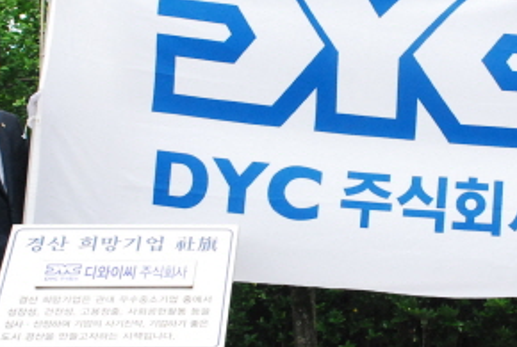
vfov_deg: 14.6
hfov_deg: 21.5
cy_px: 186
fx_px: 1353
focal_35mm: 94
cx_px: 360
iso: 1600
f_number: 10
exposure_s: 1/1000
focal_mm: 26
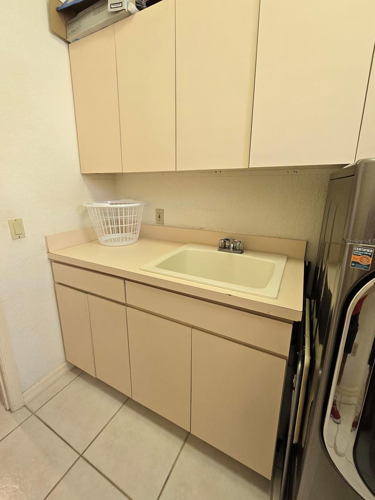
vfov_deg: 102.0
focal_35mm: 14
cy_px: 241
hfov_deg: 85.6
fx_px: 202
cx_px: 176
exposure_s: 1/60
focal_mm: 2.2
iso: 160
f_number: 2.2
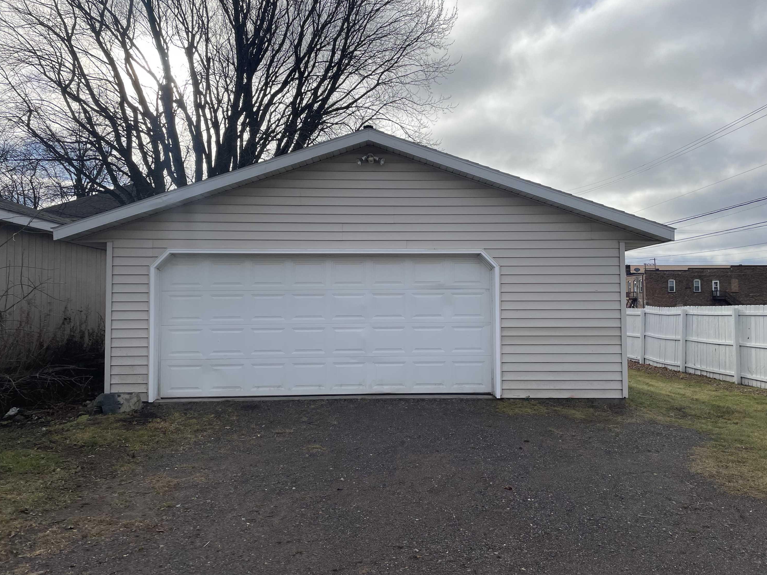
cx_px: 396
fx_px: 598
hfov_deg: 65.3
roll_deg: +1.7
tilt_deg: +0.9
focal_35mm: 27
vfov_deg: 51.4
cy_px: 288
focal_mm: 4.2
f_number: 1.6
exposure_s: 1/4000
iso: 32
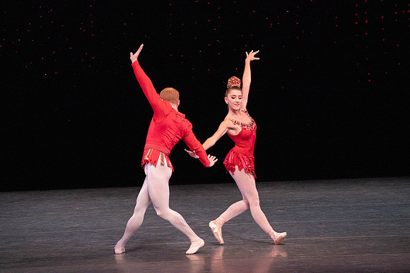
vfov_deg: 4.0
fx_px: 3964
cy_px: 136
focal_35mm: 348
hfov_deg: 5.9
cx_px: 205
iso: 16000
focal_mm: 348
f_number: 11
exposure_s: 1/500
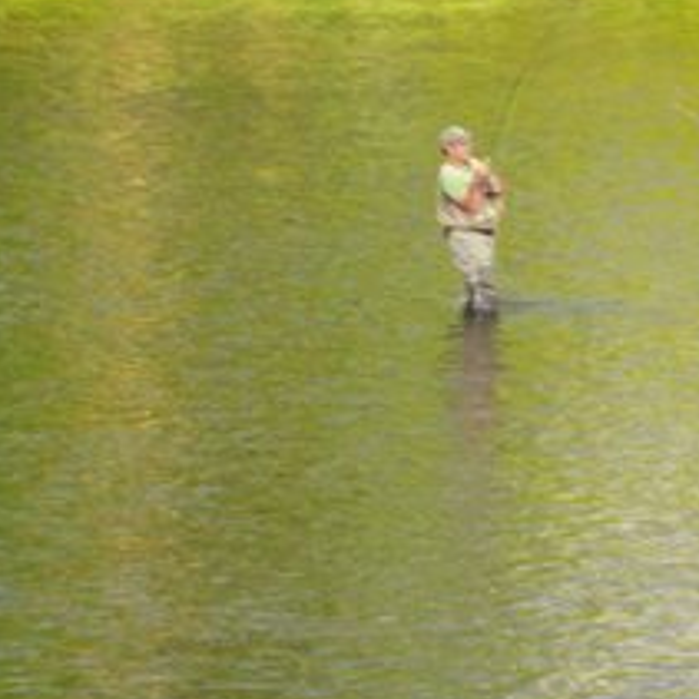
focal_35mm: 289
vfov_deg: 6.1
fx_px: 6602
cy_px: 431
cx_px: 676
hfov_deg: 6.0
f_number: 4.8
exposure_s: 1/183
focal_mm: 18
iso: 140
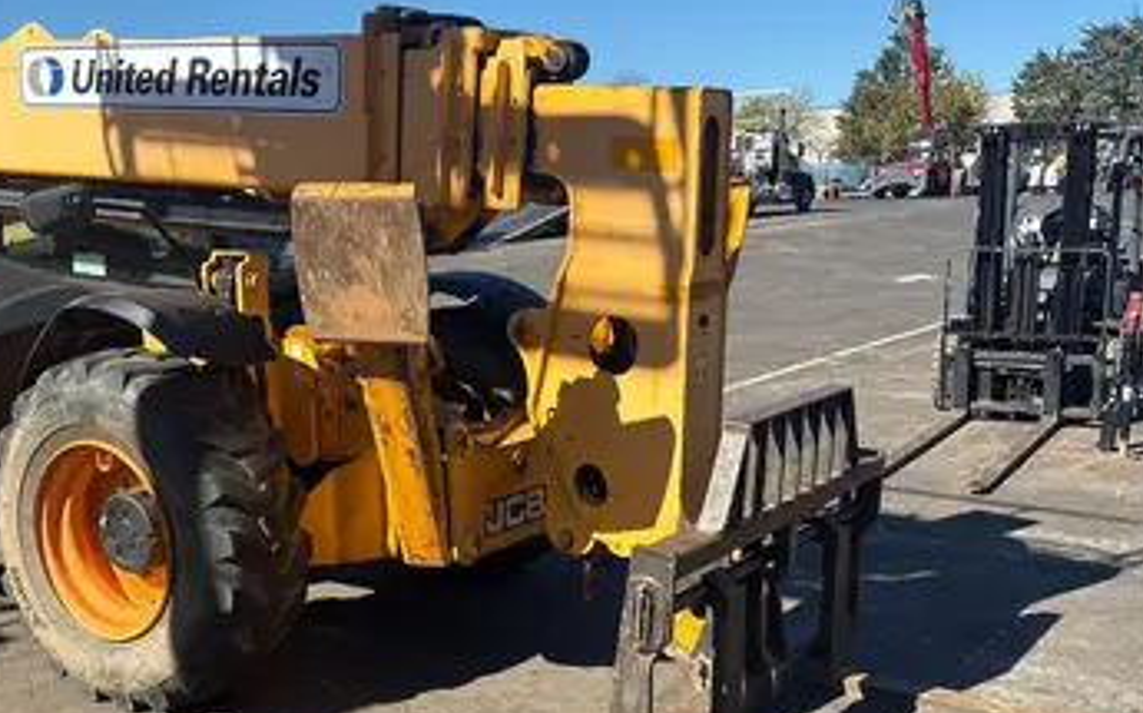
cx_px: 384
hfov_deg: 44.7
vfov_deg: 29.1
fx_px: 1370
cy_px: 436
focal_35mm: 44
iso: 50
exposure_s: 1/2747
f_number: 1.6
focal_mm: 5.96
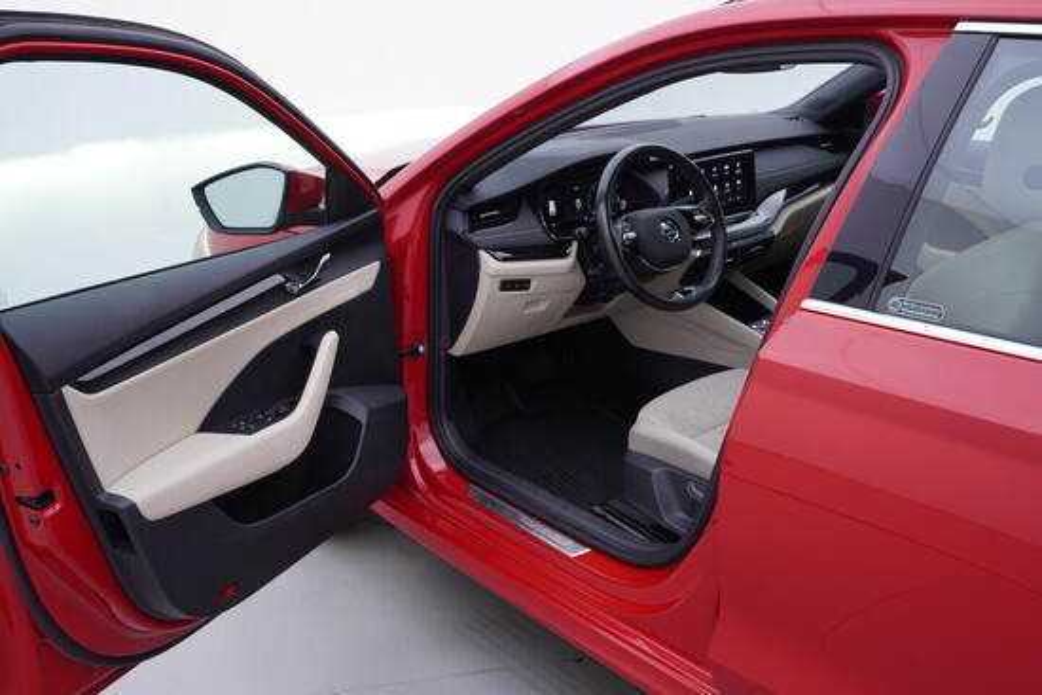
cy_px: 348
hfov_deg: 53.1
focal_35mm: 36
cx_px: 521
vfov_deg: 36.9
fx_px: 1042
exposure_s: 1/50
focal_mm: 24
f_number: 3.2
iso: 125
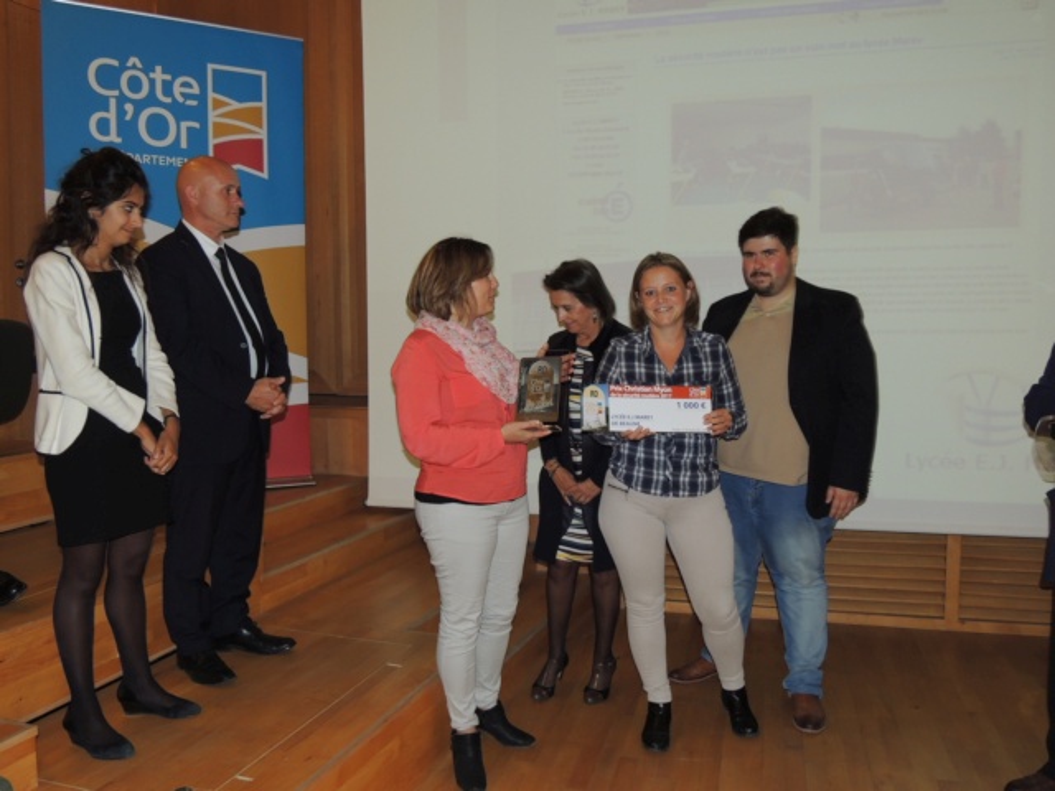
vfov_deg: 46.8
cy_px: 396
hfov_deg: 60.0
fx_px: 914
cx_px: 528
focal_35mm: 30
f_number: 3.1
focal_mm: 5.3
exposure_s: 1/30
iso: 200
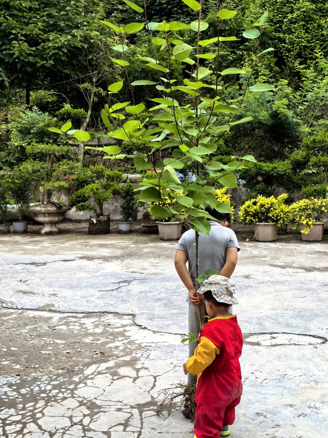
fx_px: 657
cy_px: 176
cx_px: 200
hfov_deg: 27.9
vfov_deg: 36.7
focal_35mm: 52
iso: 50
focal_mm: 5.75
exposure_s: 1/395
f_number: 2
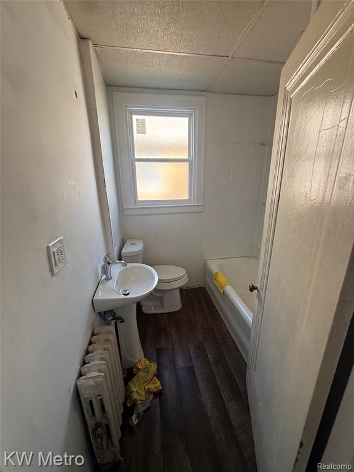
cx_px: 177
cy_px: 236
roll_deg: +0.5
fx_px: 191
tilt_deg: -17.2
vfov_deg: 102.1
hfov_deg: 85.7
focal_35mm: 14
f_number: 2.2
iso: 100
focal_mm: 2.22
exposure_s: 1/99
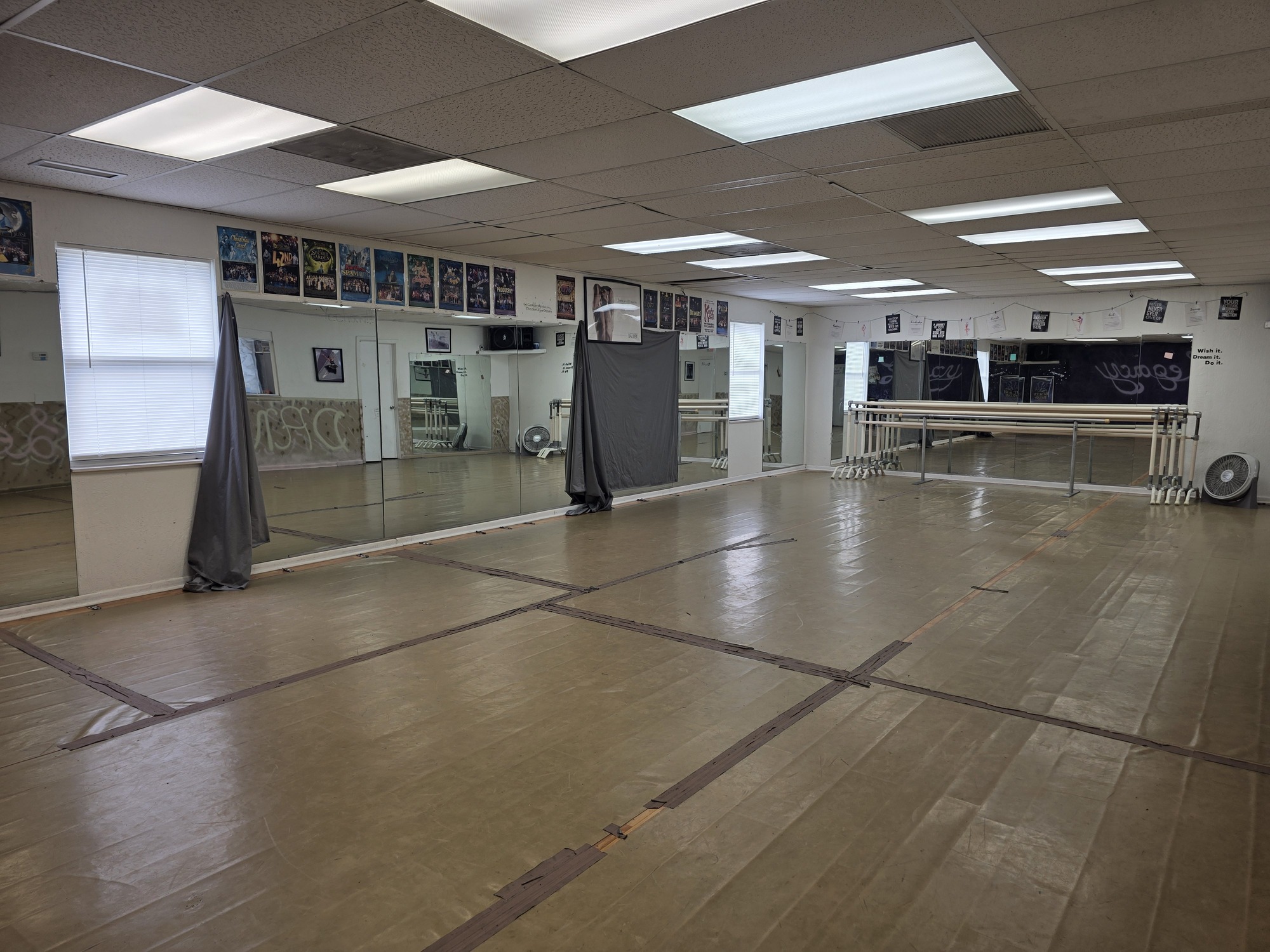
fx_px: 844
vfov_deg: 58.9
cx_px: 635
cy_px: 476
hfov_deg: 73.9
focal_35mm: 23
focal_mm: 6.3
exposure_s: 1/120
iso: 32
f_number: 1.7
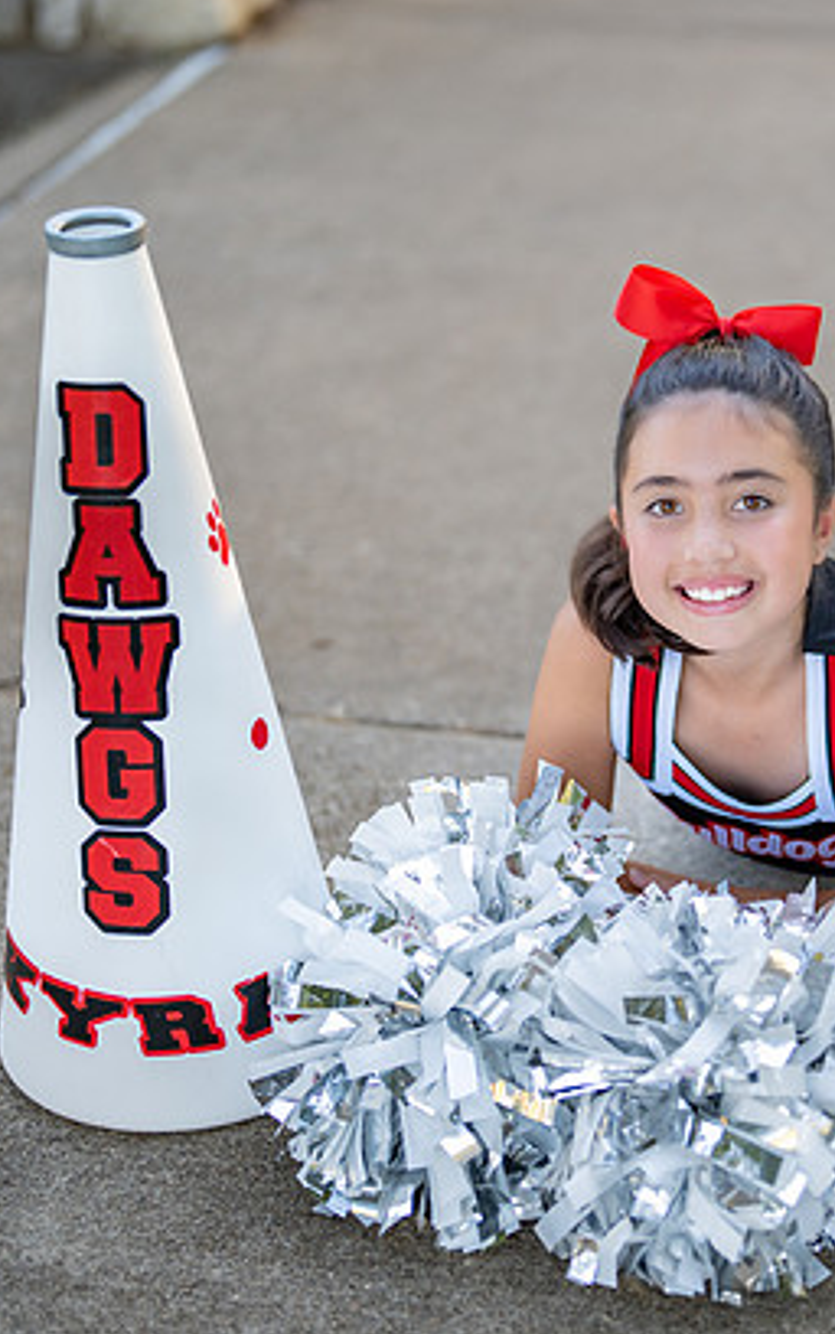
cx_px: 732
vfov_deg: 24.6
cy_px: 646
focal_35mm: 84
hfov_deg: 15.4
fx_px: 3055
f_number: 1.2
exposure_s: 1/1000
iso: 200
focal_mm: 50
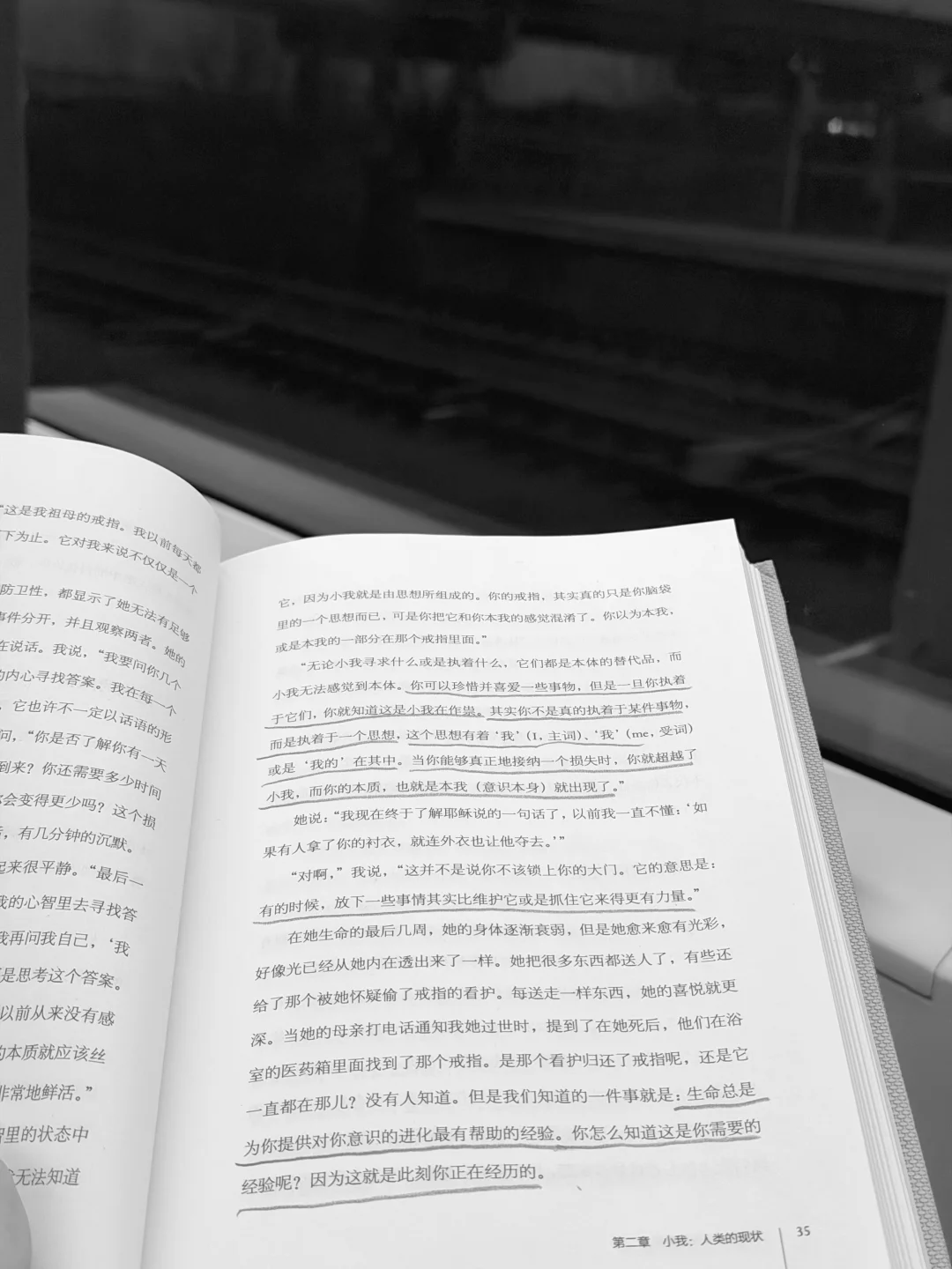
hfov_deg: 30.3
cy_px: 634
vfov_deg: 39.7
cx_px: 476
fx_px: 1760
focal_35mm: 48
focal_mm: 6.76
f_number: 1.78
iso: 125
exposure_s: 1/50
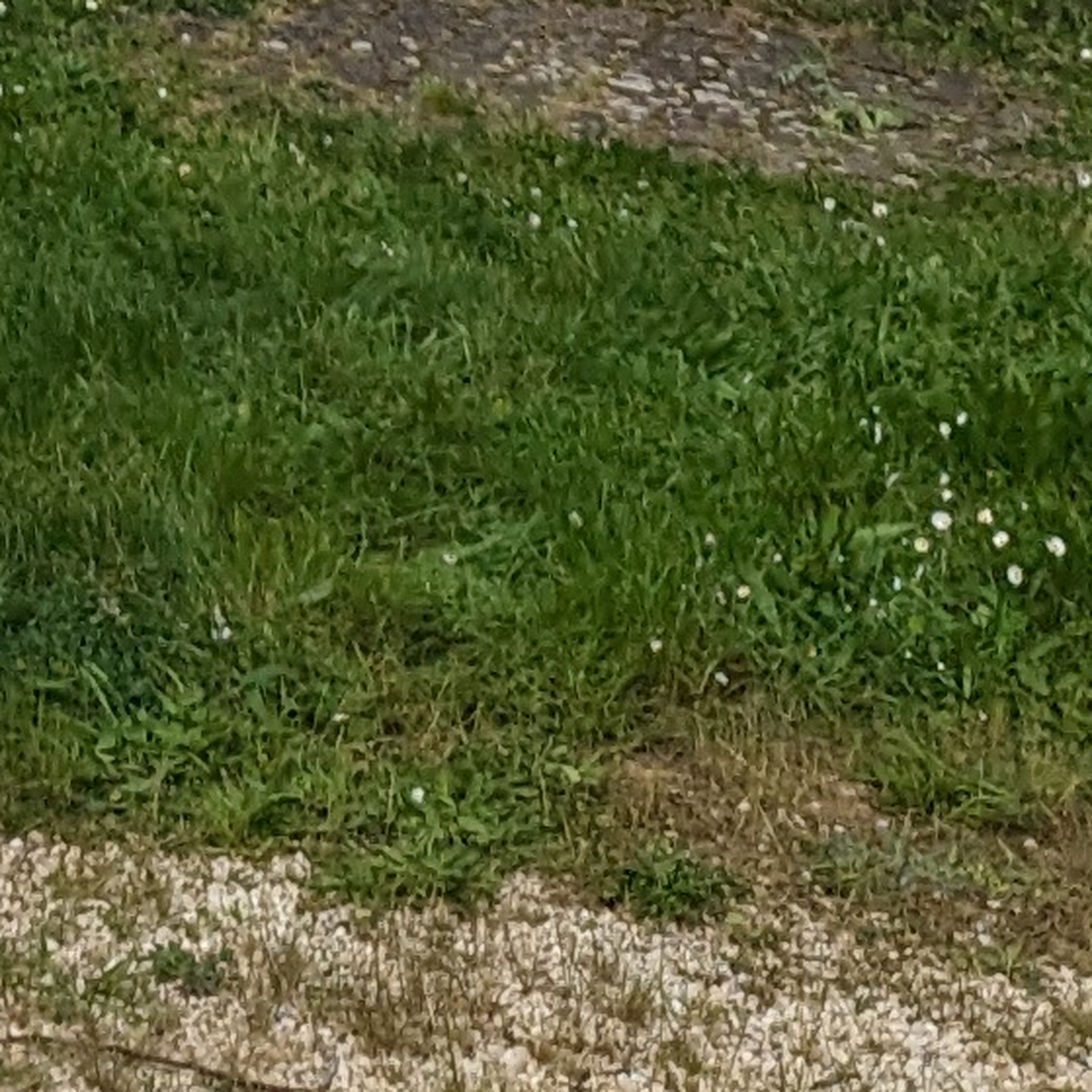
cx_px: -717
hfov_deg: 10.7
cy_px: -1868
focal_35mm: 155
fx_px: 5532
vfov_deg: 9.5
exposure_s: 1/4184
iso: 47
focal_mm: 6.81
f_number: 1.85
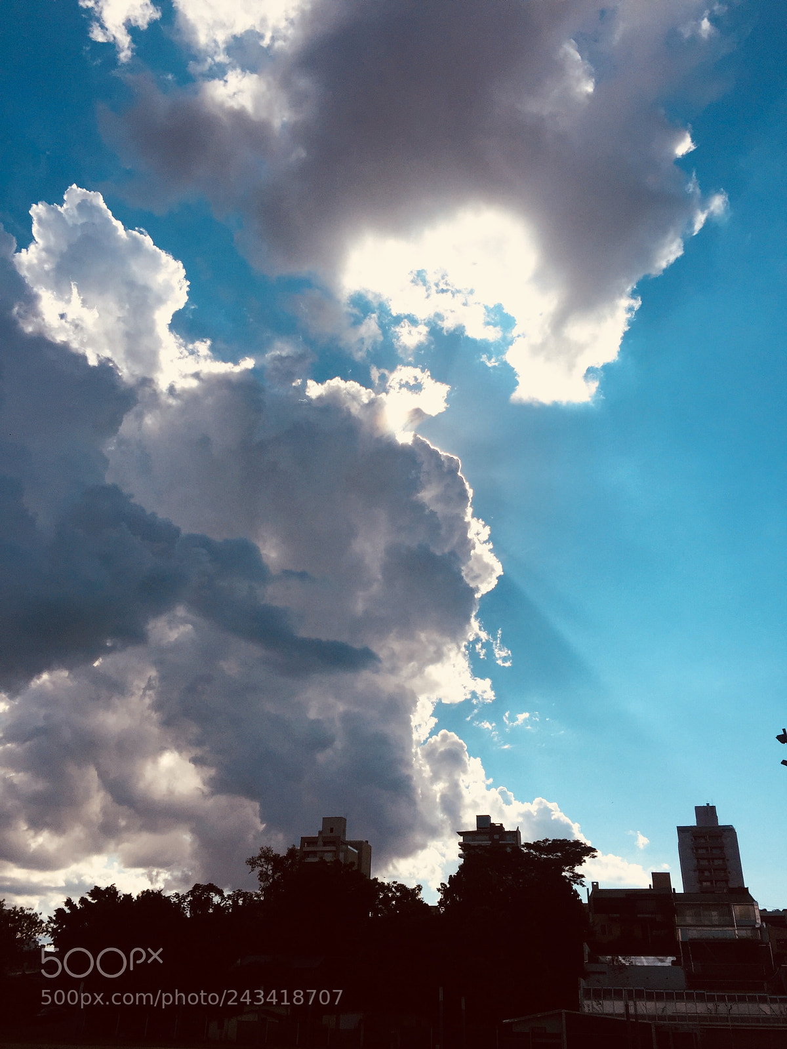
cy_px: 524
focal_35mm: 29
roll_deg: +1.5
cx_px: 394
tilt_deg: +27.6
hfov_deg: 48.2
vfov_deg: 61.7
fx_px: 879
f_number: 2.2
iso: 32
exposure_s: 1/6623
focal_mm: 4.15
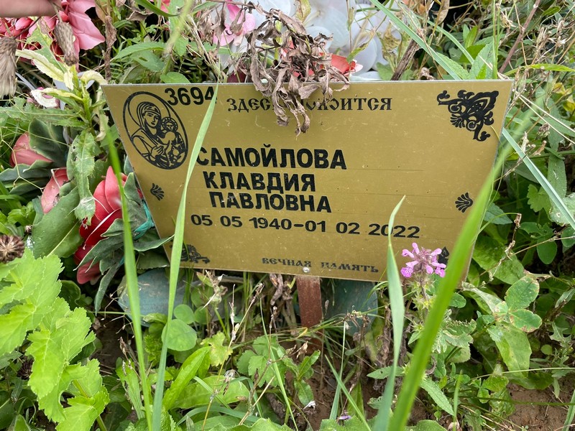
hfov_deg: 67.3
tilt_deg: -34.7
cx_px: 288
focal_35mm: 26
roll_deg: -5.8
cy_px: 216
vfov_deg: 53.1
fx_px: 432
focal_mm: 4.2
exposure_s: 1/346
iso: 32
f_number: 1.6
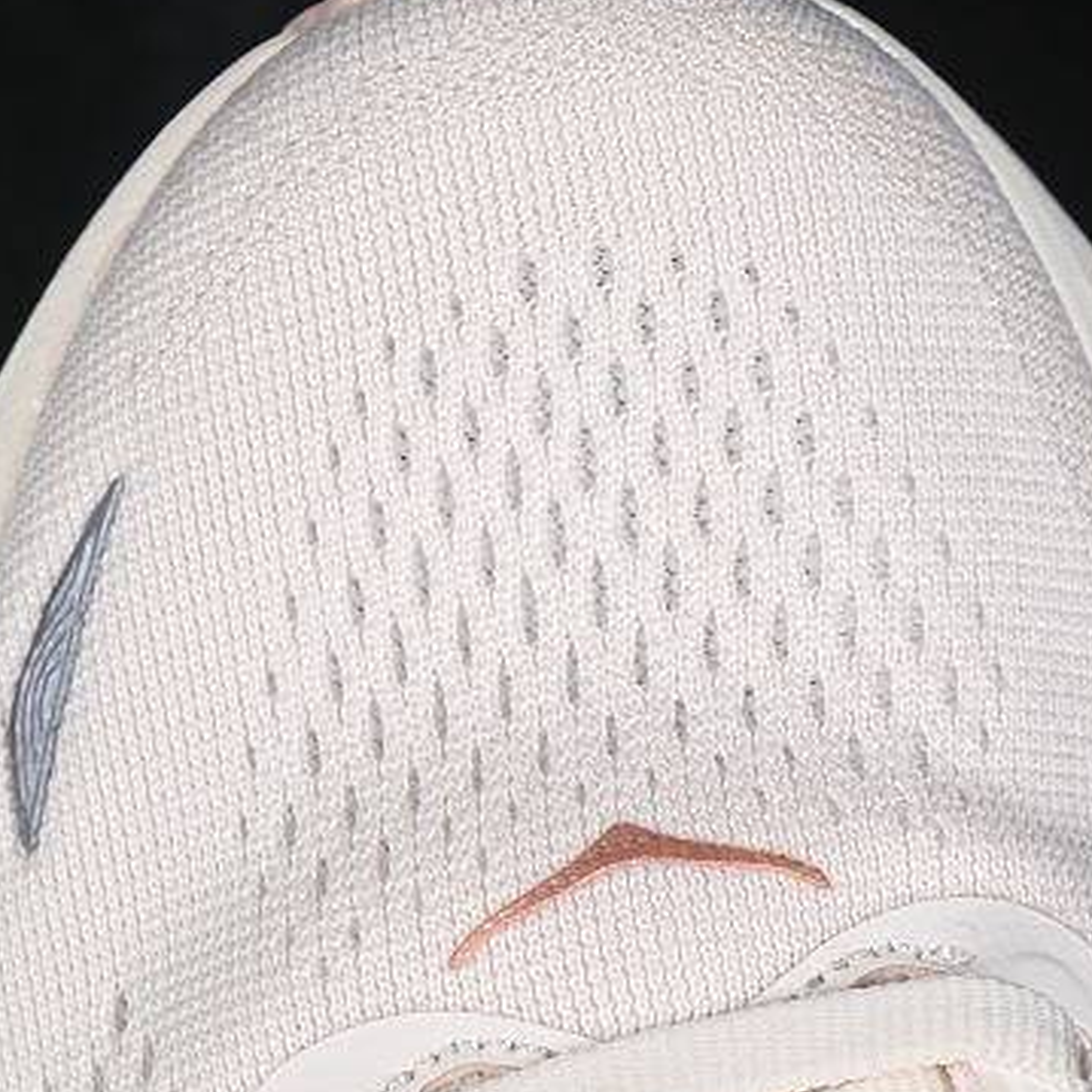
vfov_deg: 9.1
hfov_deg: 9.1
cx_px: 584
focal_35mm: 192
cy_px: 955
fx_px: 6853
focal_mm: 50
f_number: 7.1
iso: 160
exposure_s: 1/80
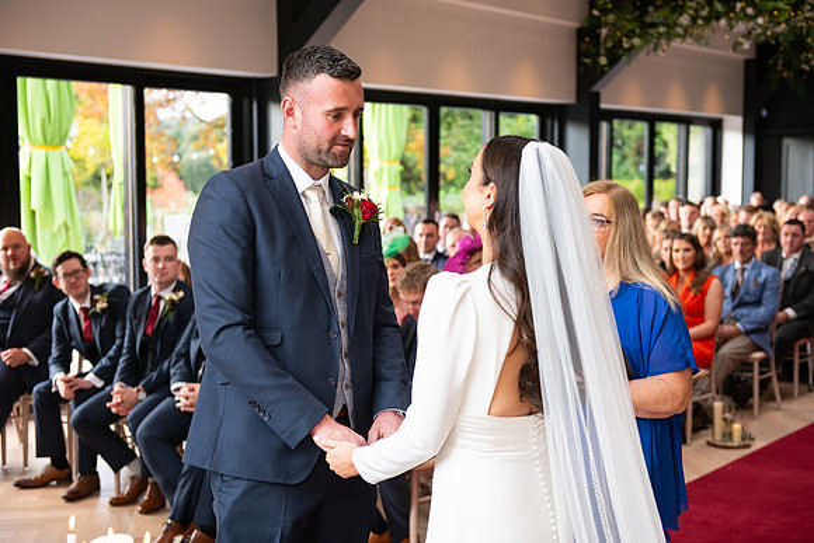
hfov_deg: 38.2
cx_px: 407
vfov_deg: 26.0
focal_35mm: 52
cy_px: 272
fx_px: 1176
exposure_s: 1/160
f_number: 3.5
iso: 640
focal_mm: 52
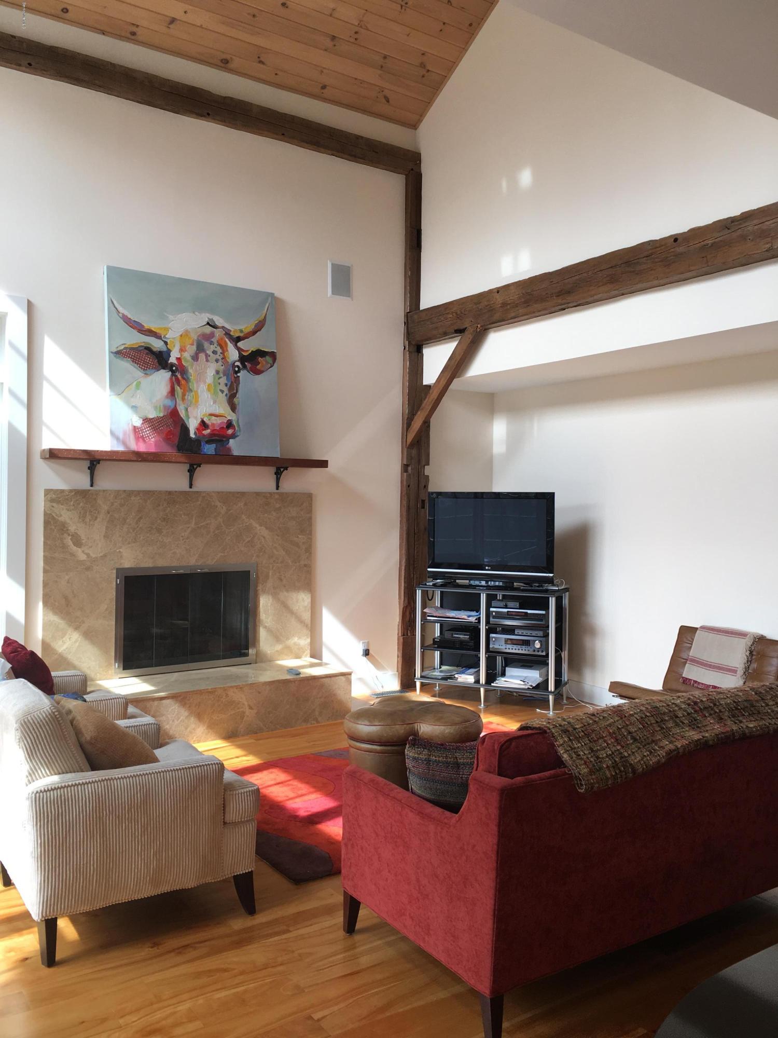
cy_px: 519
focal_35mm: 29
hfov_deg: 48.2
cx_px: 389
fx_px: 869
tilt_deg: +0.2
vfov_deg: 61.7
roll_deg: -0.4
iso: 25
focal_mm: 4.15
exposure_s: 1/60
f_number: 2.2
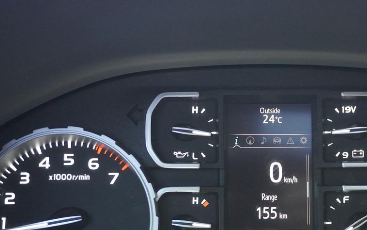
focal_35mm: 62
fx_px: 620
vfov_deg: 20.7
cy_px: 182
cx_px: 271
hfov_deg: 32.4
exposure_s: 1/60
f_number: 4.5
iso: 2500
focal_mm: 24
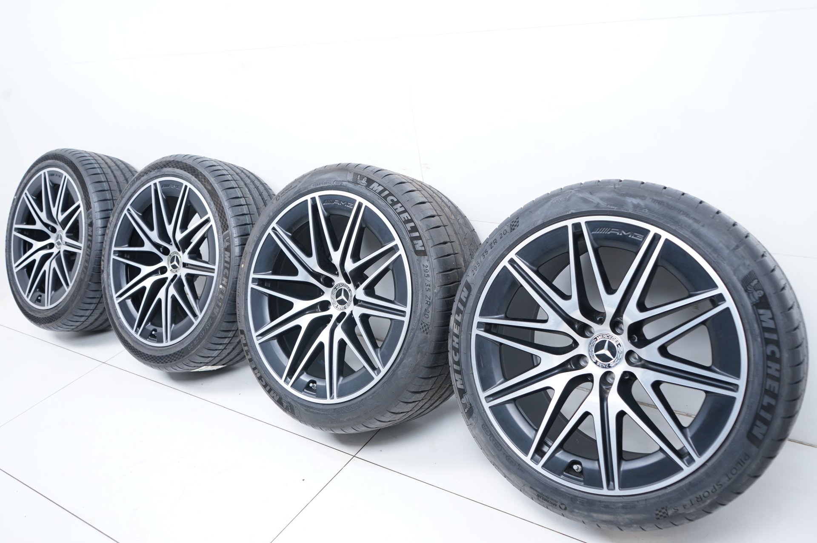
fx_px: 658
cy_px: 272
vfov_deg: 44.9
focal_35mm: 29
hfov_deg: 63.7
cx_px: 408
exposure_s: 1/125
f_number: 5.6
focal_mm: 29
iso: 250
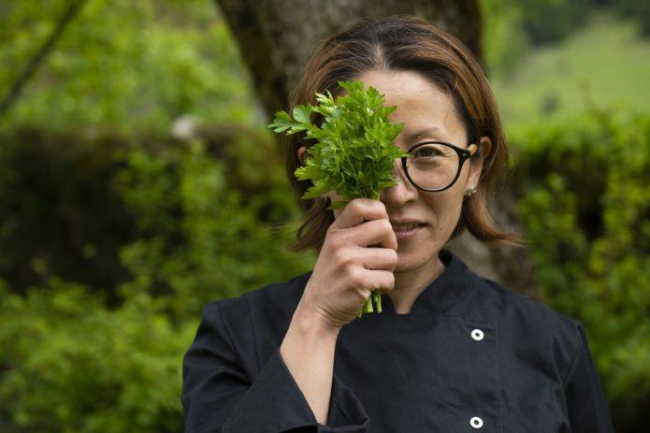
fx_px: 1264
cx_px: 325
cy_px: 216
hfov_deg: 28.8
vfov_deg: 19.4
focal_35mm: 70
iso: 100
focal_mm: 70
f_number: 4.5
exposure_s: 1/320
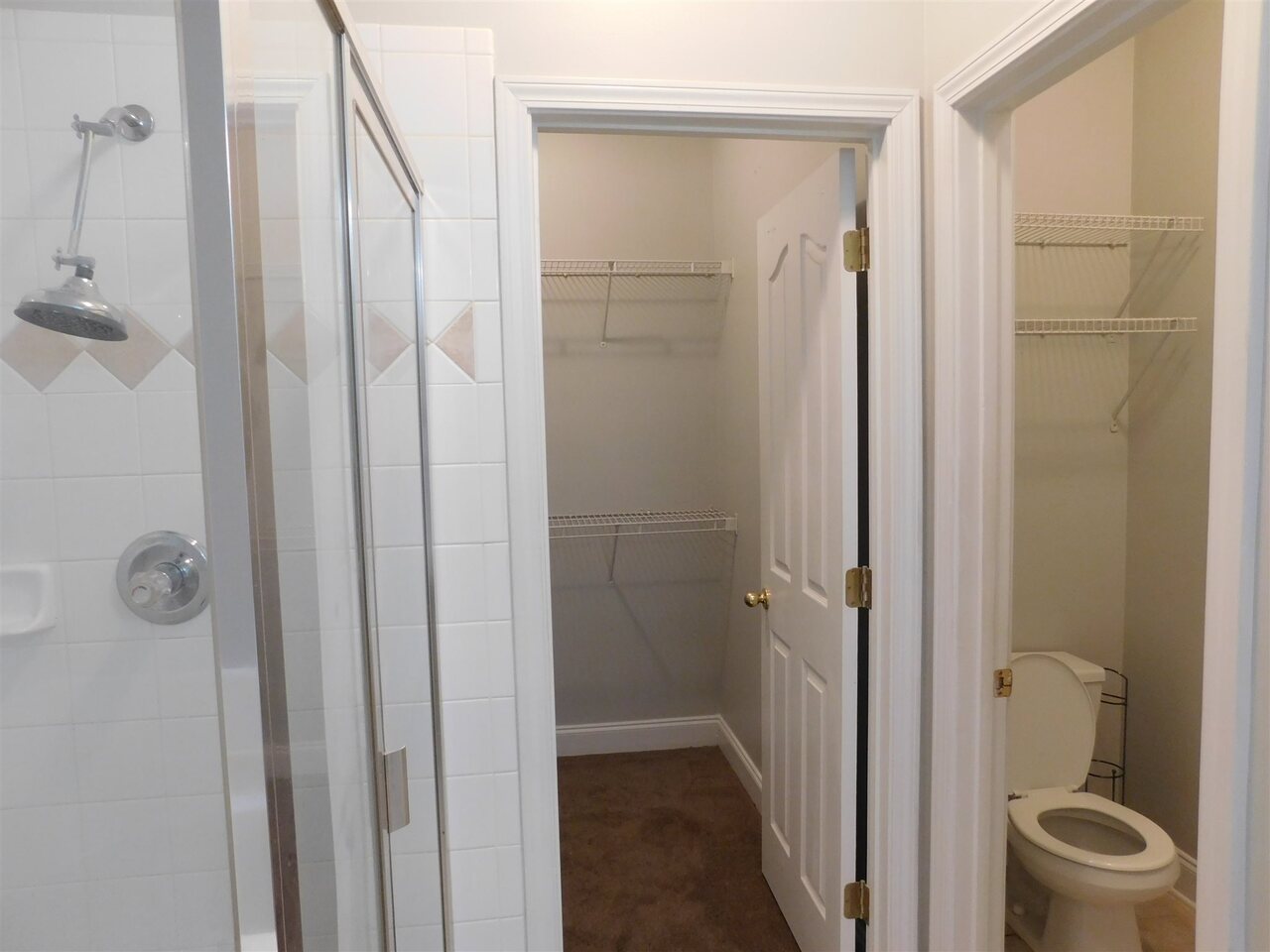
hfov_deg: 73.9
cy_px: 476
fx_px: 844
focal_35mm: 23
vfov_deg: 58.9
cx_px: 635
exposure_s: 1/30
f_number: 3
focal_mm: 4
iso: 250
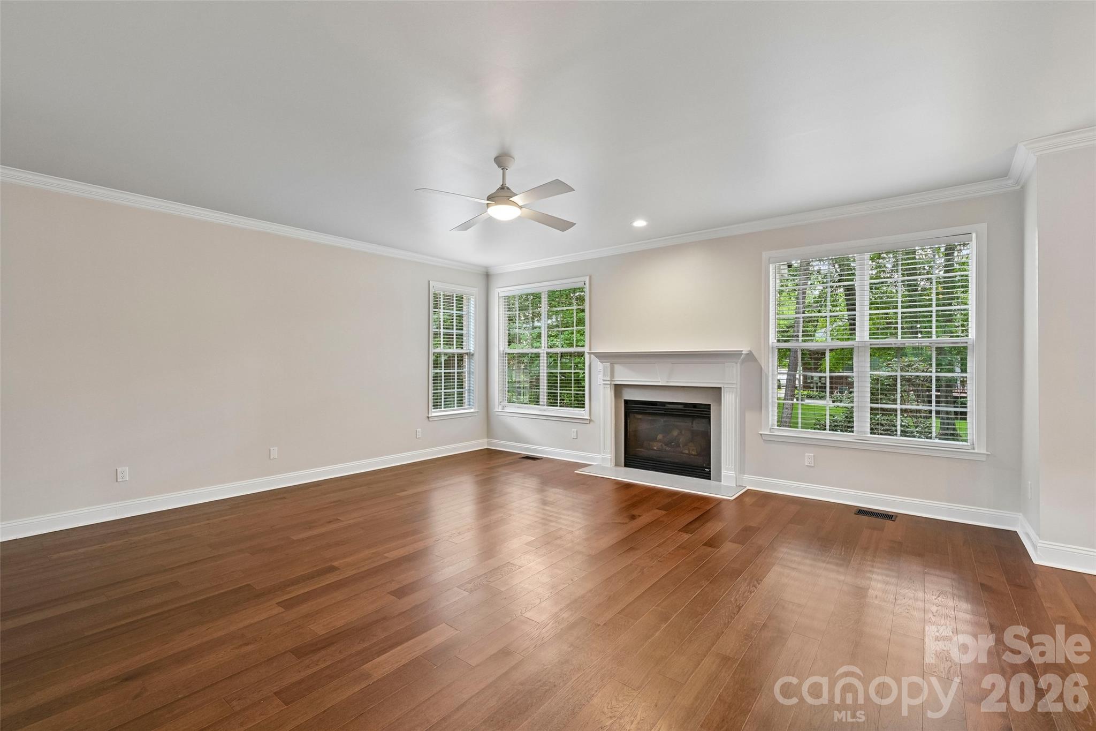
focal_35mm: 16
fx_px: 487
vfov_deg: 73.7
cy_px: 366
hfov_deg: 96.7
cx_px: 548
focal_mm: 16
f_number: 8
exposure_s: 1/8
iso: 400
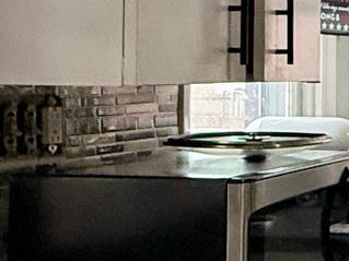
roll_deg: -0.9
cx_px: 709
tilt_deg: +0.2
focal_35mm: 90
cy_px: 75
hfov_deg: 16.4
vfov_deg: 16.3
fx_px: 907
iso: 500
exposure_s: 1/60
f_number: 2.2
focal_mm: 2.22
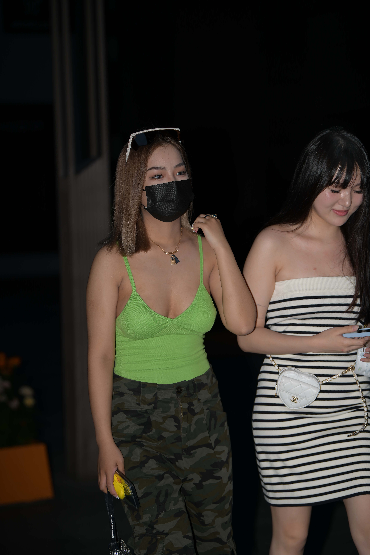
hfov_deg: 11.8
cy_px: 278
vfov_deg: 17.6
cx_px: 185
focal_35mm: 116
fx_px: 1788
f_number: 3.2
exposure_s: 1/200
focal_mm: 116
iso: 125
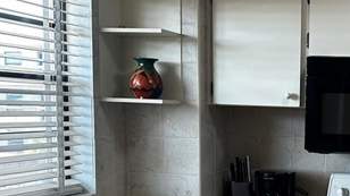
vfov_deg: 17.4
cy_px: 186
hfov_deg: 29.1
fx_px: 631
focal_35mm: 68
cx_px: 344
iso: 100
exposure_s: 1/139
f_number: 1.78
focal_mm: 6.86
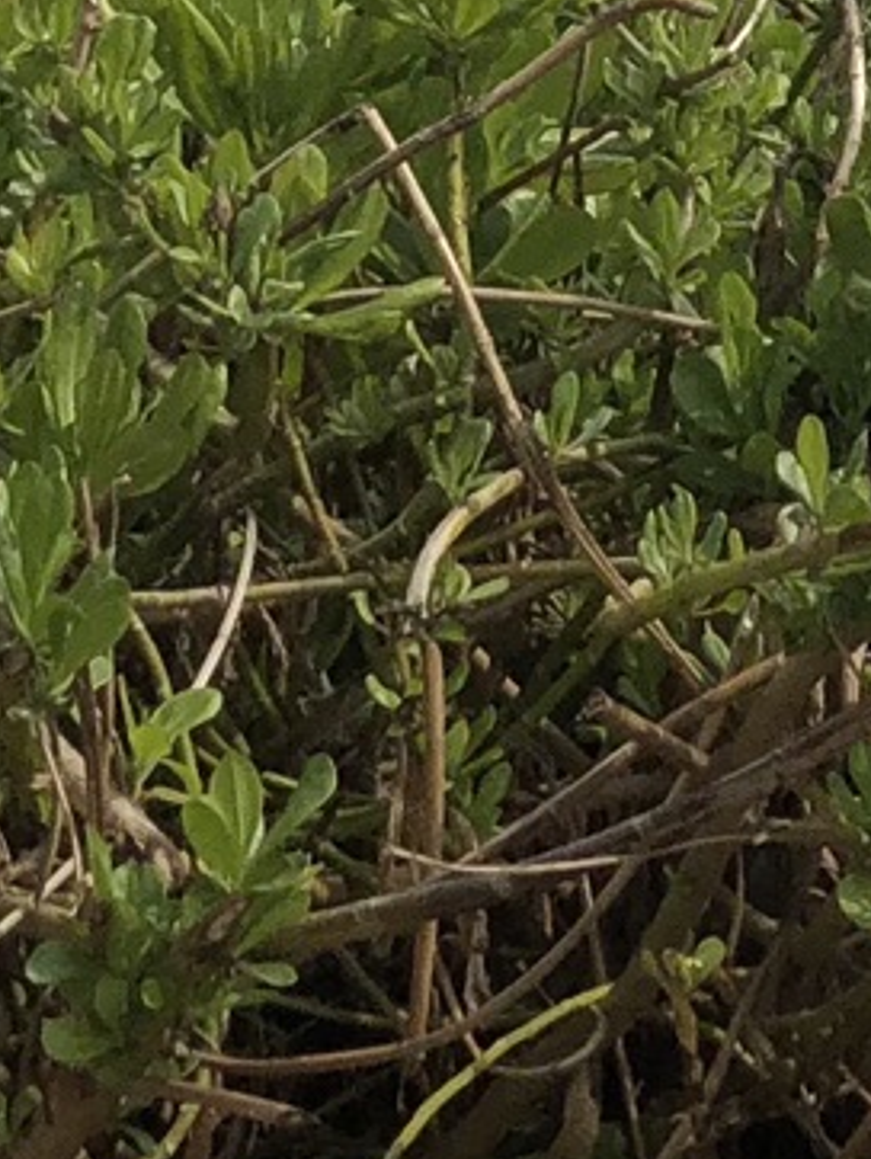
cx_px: 1716
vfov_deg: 6.5
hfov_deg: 5.1
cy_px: -1690
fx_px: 9617
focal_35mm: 287
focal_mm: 6
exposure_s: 1/2288
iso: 16
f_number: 2.4
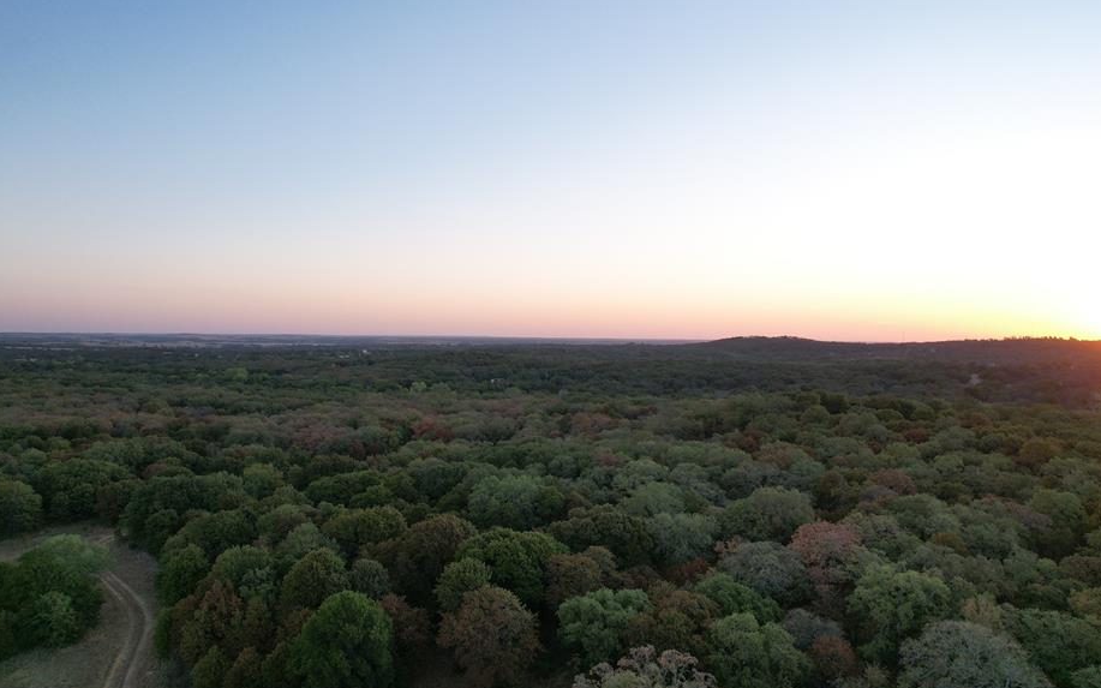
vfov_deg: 49.3
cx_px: 550
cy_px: 328
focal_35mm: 25
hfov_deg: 72.6
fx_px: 750
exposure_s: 1/180
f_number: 2.8
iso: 100
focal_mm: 8.38
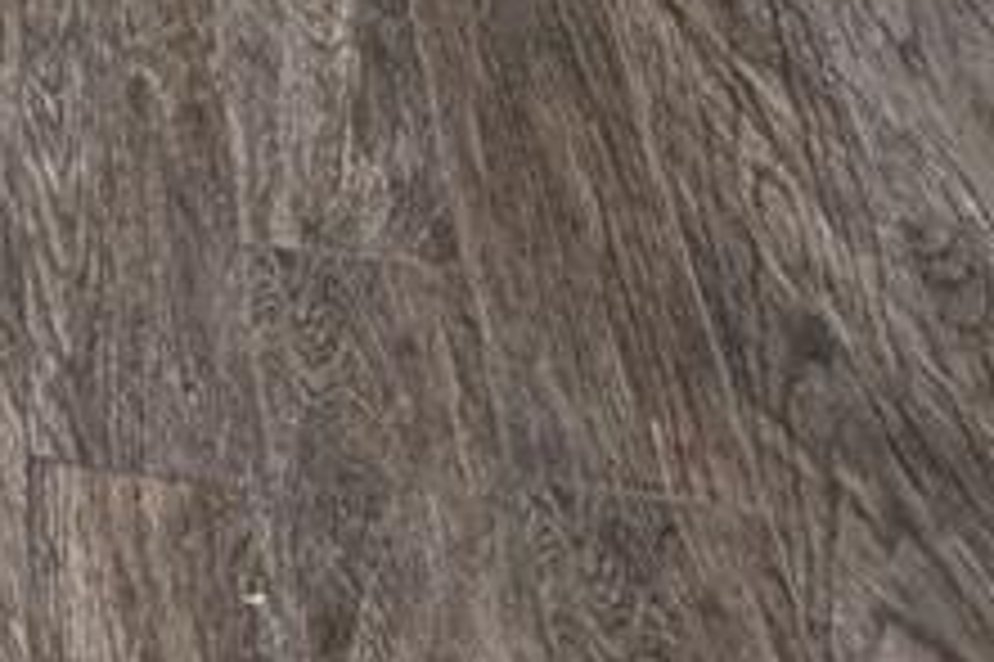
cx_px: -328
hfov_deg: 22.7
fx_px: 2180
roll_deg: +1.4
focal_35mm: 79
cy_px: -1666
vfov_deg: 9.5
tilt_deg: -6.6
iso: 100
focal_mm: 2.22
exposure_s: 1/120
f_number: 2.2
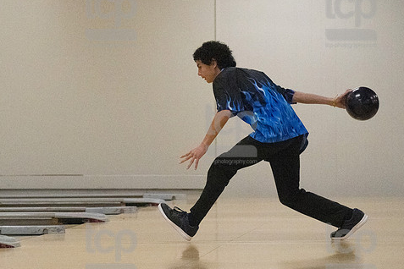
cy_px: 134
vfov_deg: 7.4
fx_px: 2087
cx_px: 231
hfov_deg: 11.1
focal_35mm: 186
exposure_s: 1/1250
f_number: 4
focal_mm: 102
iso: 10000
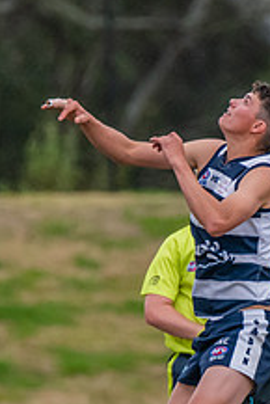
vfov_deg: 1.1
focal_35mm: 1918
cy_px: 273
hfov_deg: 0.7
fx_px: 21541
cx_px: 199
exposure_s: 1/1600
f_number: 6.3
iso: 2000
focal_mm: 550
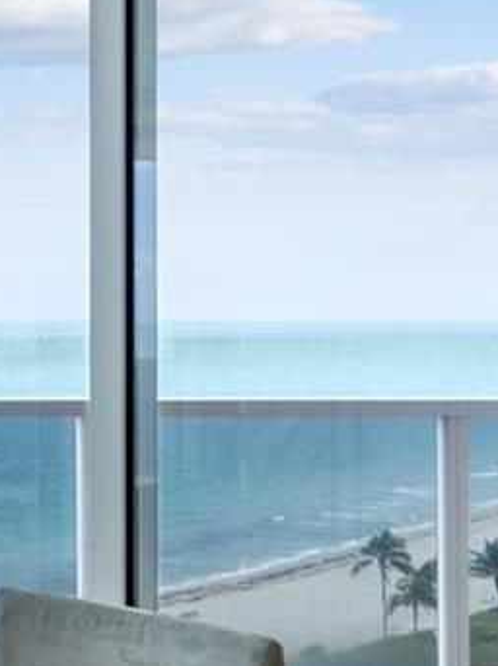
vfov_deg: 24.1
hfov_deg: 15.0
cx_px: -479
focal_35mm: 81
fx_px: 1556
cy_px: 329
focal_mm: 18
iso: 640
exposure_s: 1/40
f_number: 8
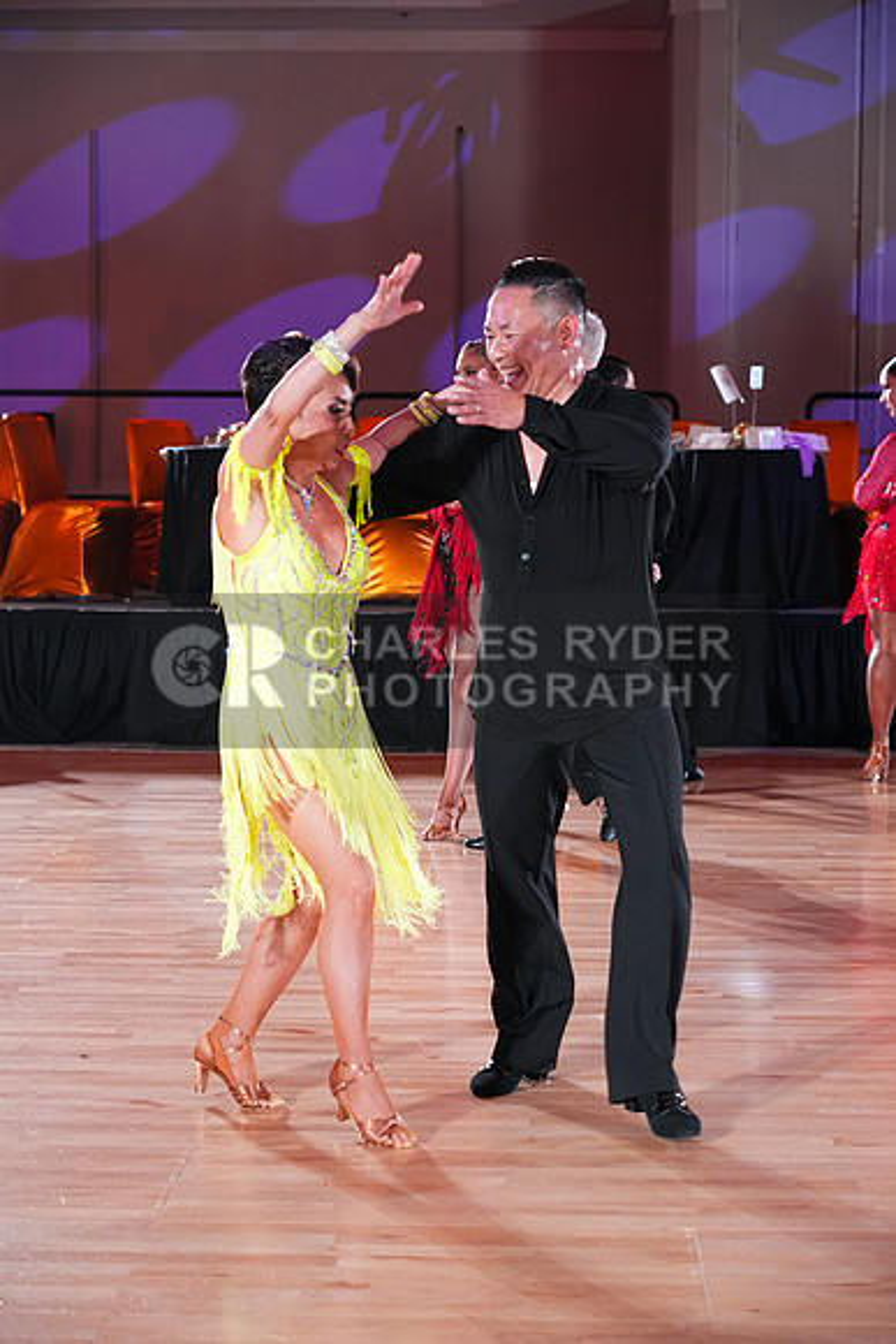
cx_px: 448
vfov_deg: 28.4
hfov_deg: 19.2
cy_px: 672
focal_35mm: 71
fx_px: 2649
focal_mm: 71
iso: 5000
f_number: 4
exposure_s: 1/400
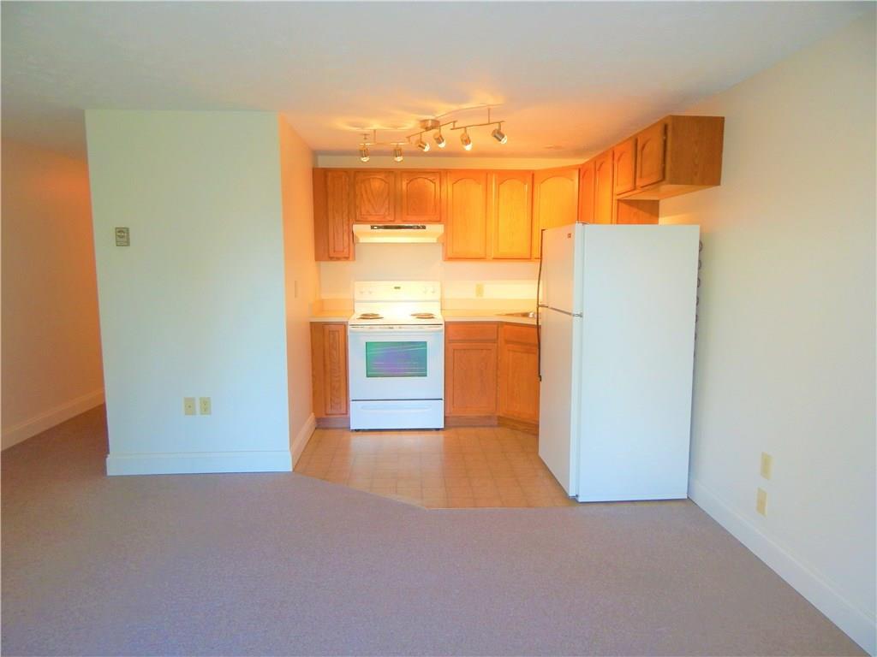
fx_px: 583
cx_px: 438
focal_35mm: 23
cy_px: 328
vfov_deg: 58.9
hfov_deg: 73.9
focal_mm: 4
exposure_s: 1/30
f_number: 3
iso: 140
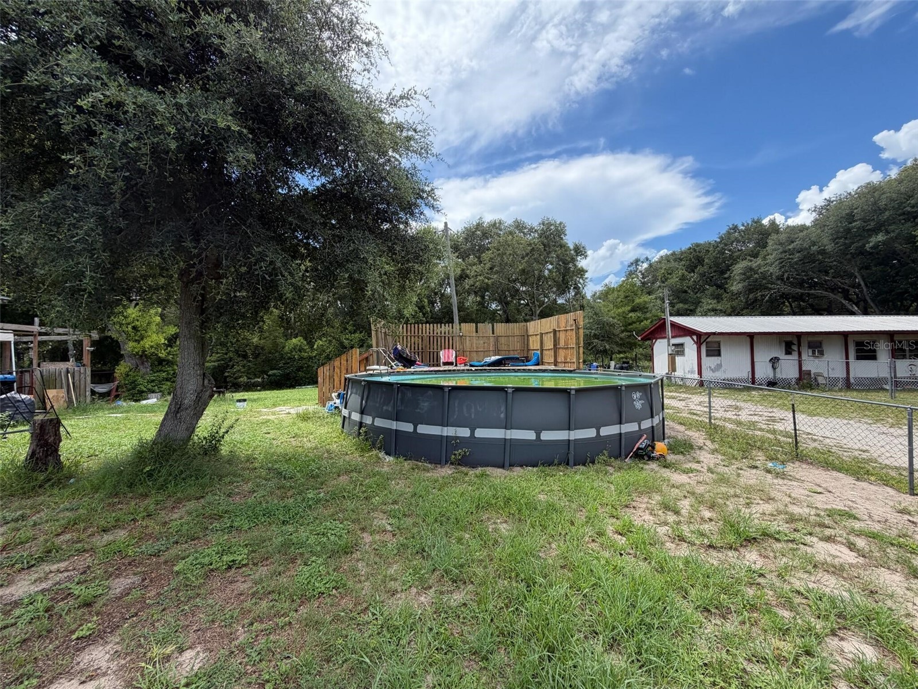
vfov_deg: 85.7
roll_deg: +0.8
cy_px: 344
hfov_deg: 102.1
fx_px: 371
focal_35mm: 14
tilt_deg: +1.3
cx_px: 459
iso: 40
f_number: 2.2
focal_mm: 2.22
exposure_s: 1/770
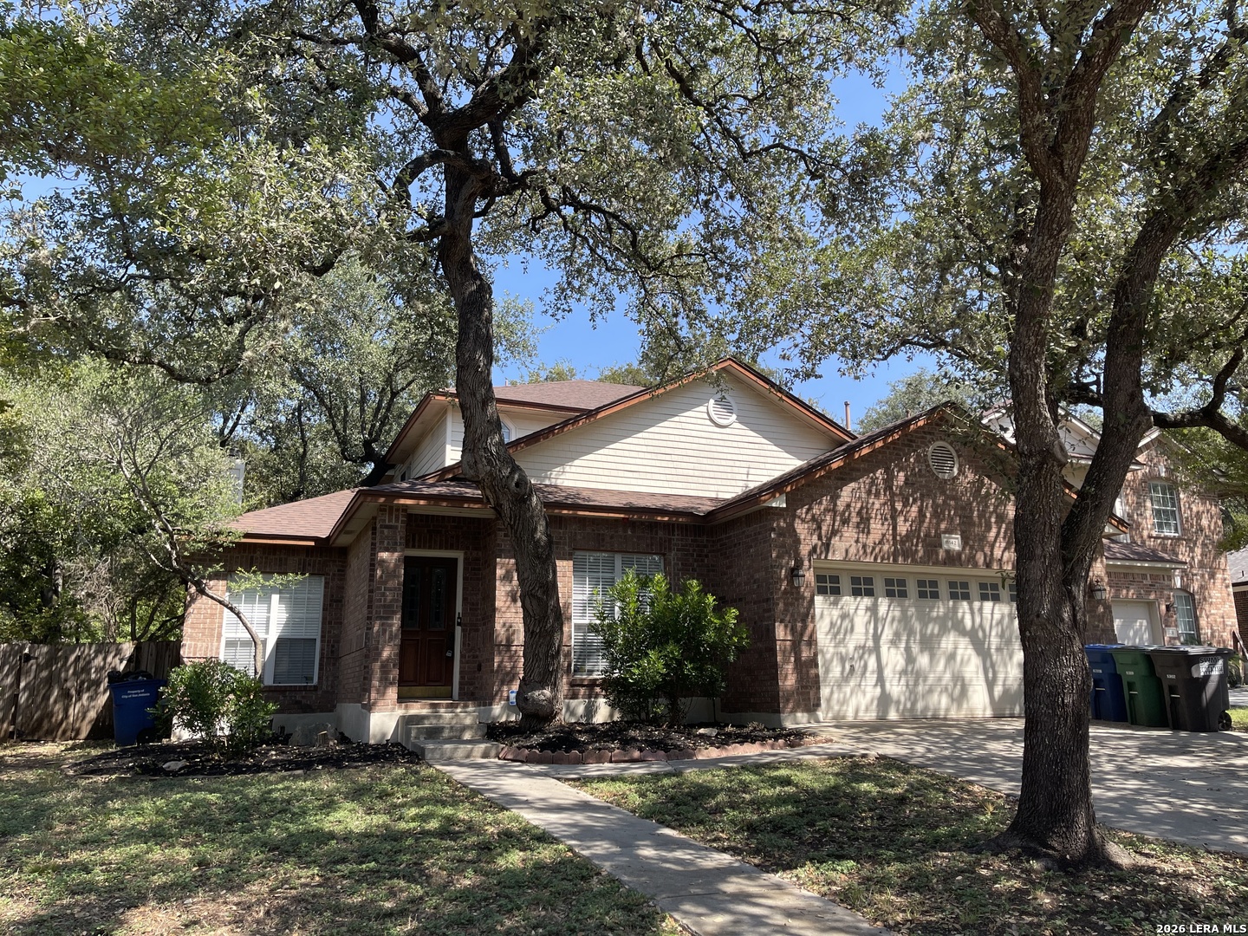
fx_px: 901
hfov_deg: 69.4
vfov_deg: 54.9
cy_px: 468
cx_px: 624
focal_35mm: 25
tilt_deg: +12.7
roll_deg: +0.6
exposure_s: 1/1087
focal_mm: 5.1
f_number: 1.6
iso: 32
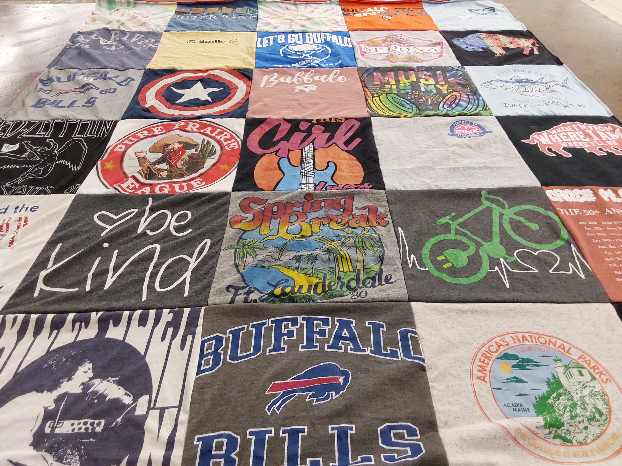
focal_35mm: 28
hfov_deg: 63.4
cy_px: 233
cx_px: 311
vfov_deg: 49.7
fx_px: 503
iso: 125
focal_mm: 2.91
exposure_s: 1/50
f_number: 1.9
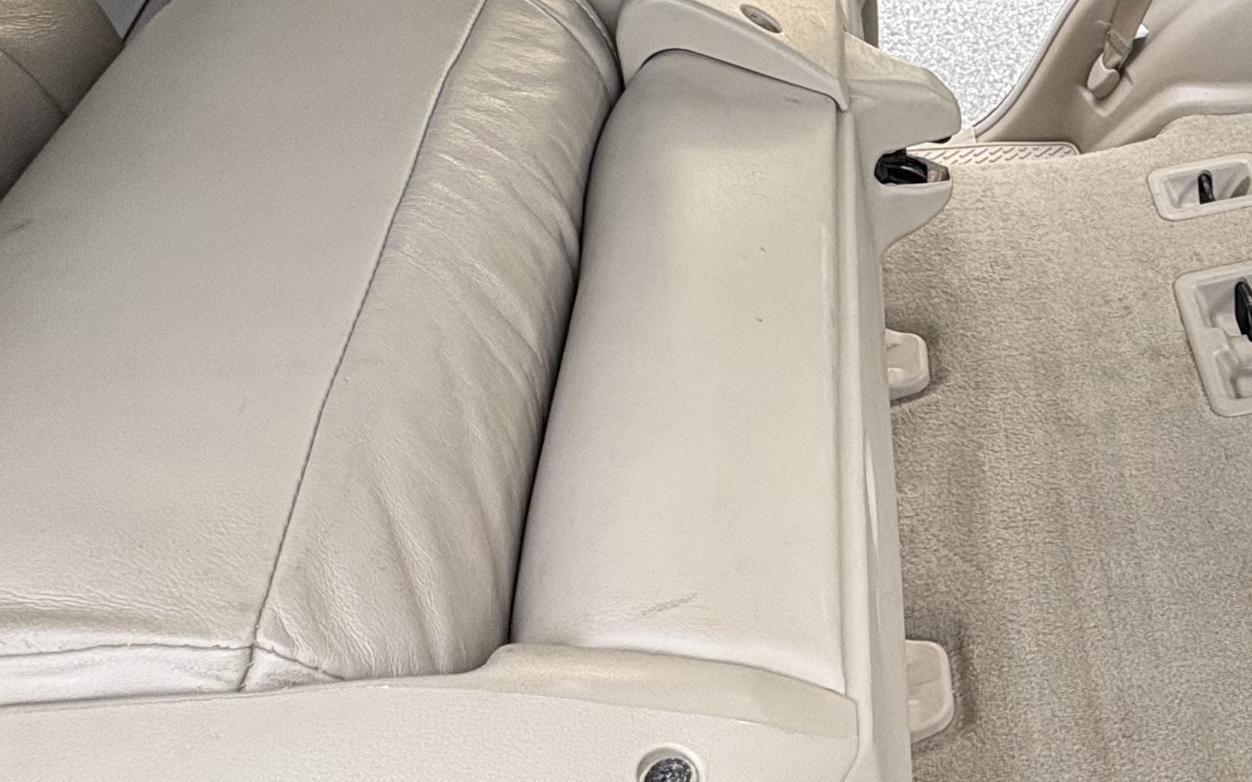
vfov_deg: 34.8
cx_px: 1268
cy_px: 230
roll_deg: -4.4
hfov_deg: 45.2
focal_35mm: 36
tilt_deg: -37.5
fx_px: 1228
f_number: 2.2
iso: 125
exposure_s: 1/99
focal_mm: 2.22
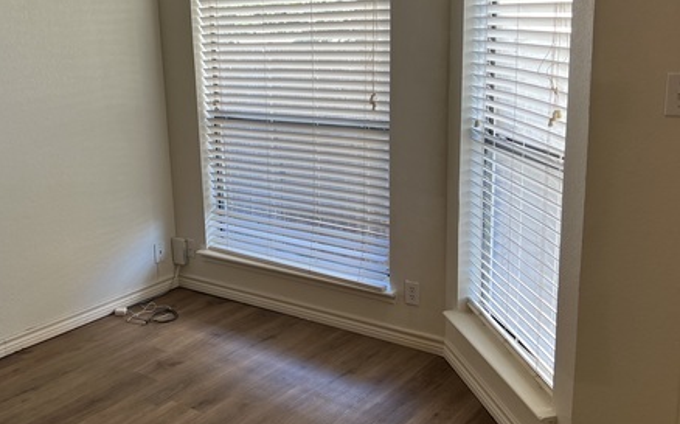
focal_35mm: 42
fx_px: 778
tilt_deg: -14.5
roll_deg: +3.7
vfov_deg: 30.5
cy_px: 208
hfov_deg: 46.8
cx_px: 254
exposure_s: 1/120
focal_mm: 5.7
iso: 64
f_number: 1.5
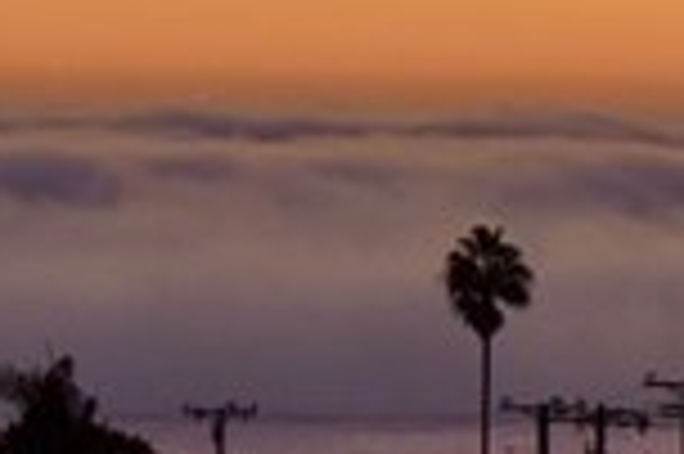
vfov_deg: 2.5
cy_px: -240
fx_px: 10560
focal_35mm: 556
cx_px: 549
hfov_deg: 3.7
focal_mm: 55
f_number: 5.6
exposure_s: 1/250
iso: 360
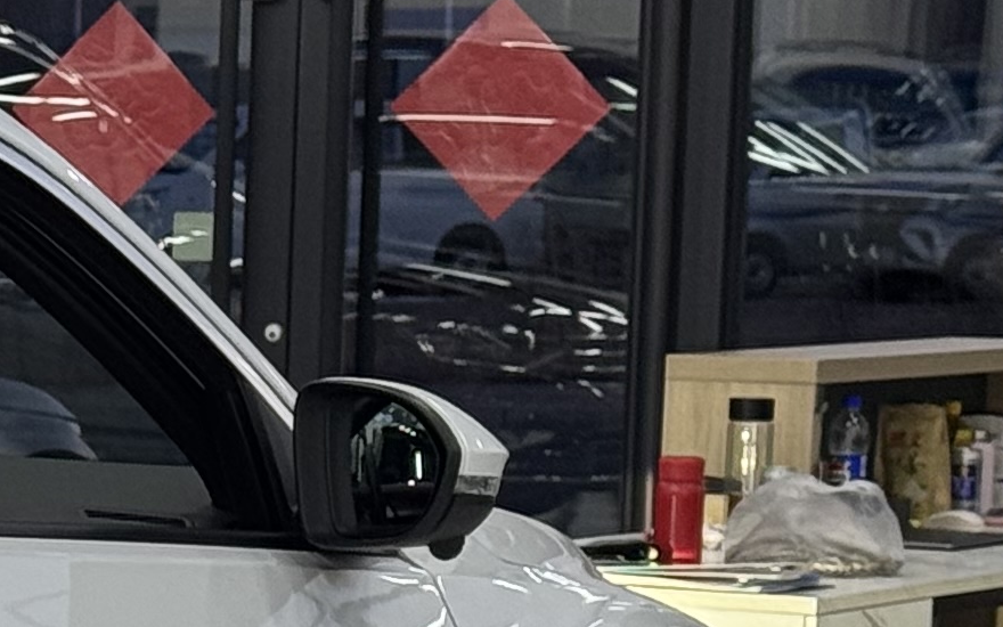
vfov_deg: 5.6
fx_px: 6369
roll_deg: +0.4
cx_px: -1188
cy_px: 694
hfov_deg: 8.4
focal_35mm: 233
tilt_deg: -6.3
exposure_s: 1/100
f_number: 1.78
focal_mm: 6.76
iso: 80
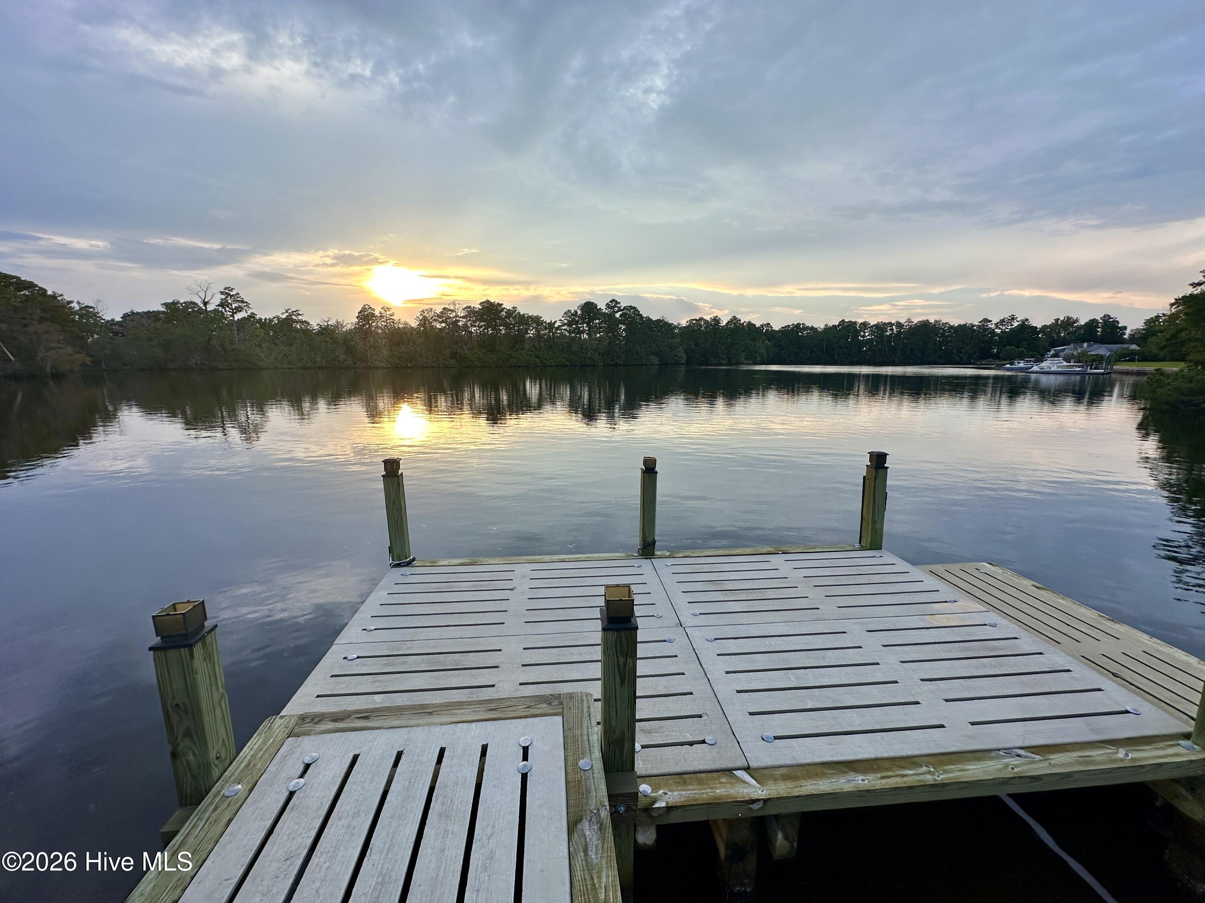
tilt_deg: -10.3
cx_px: 602
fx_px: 487
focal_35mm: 14
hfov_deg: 102.1
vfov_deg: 85.7
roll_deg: +0.0
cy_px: 452
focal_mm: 2.22
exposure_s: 1/200
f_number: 2.2
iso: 40
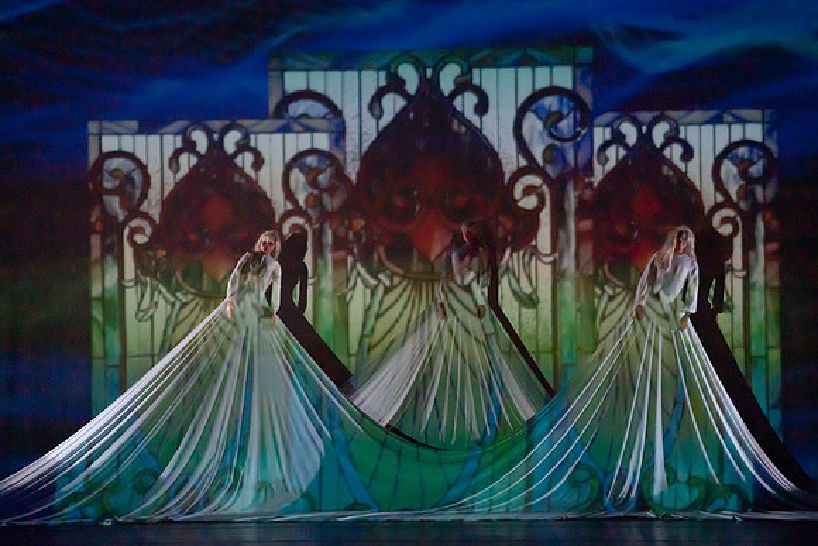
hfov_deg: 11.6
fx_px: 4026
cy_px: 273
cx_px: 409
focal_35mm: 177
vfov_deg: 7.8
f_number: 5.6
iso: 6400
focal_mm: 173
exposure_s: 1/320
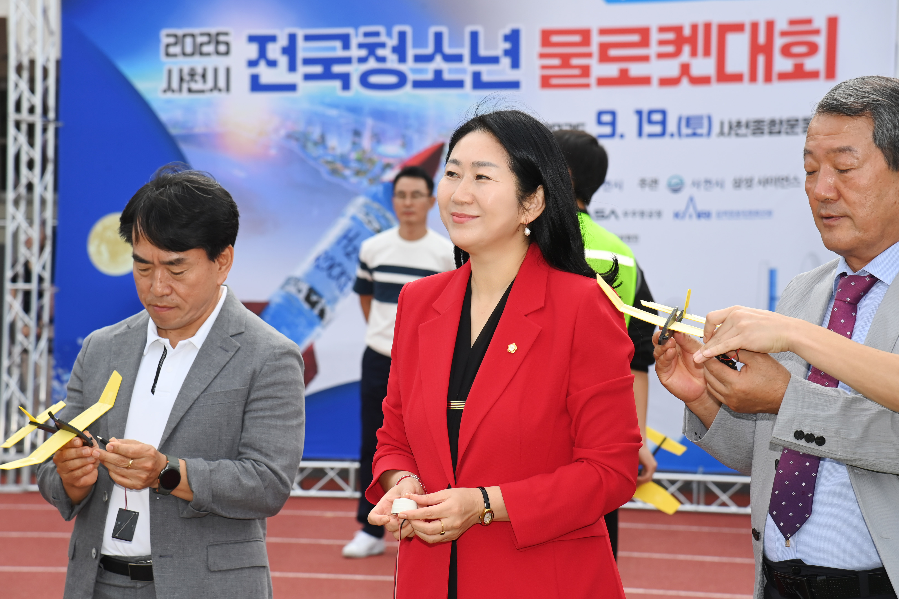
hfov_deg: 18.6
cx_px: 450
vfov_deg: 12.5
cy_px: 300
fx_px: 2747
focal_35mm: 110
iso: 400
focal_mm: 110
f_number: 8
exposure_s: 1/500
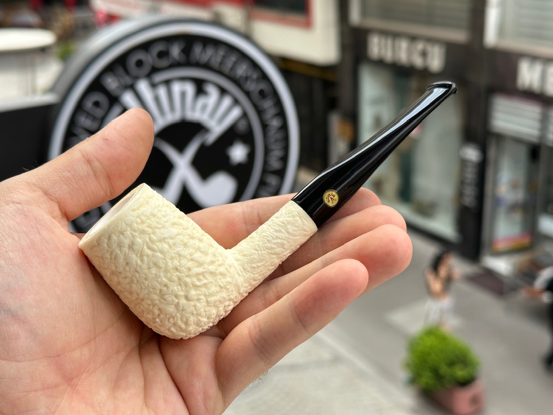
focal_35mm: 48
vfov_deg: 30.3
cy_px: 208
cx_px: 276
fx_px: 767
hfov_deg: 39.7
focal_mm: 6.86
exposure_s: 1/1133
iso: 64
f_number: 1.78
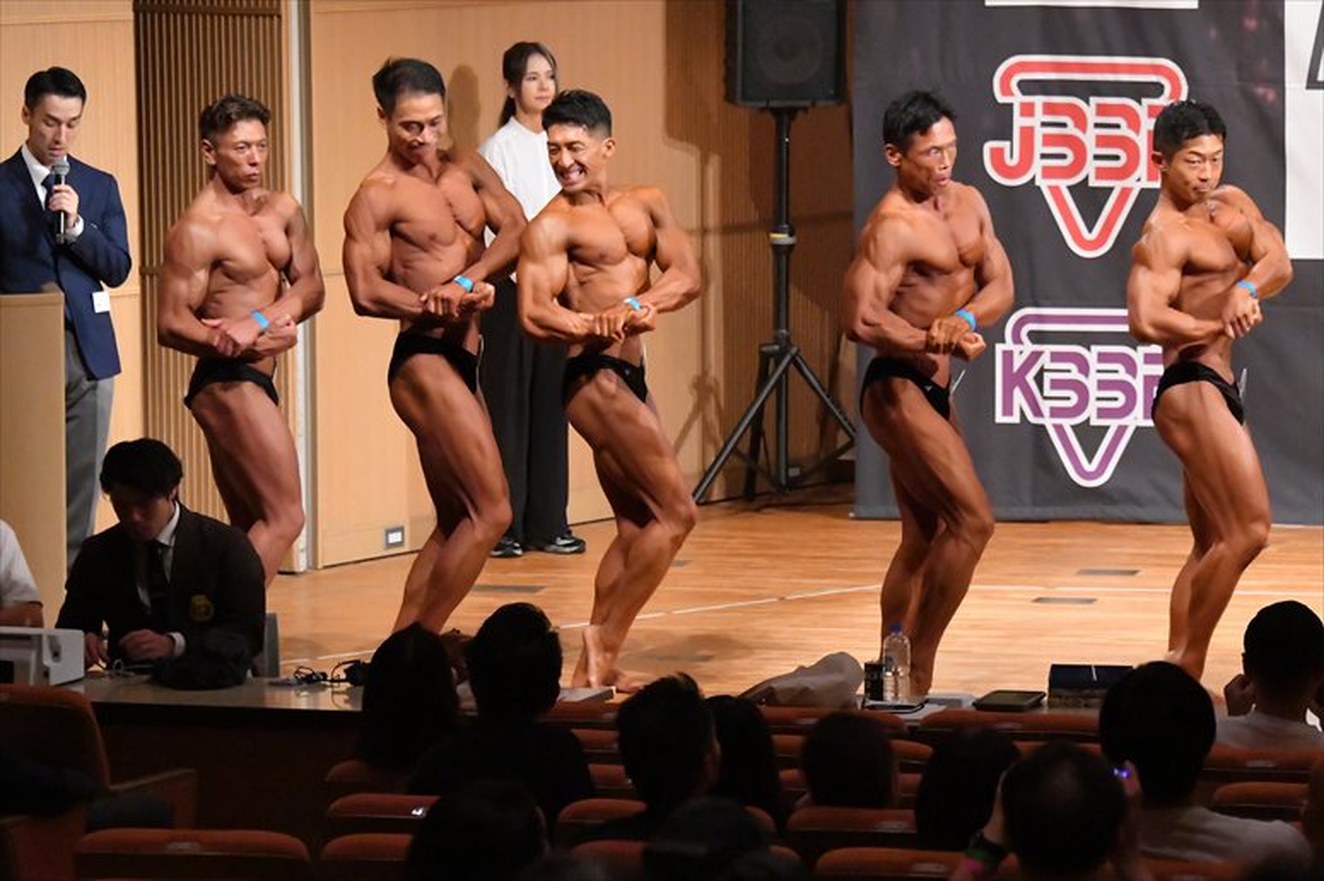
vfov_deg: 6.8
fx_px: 7426
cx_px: 662
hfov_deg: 10.2
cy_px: 440
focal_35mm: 202
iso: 14400
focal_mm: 135
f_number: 5.6
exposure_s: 1/400
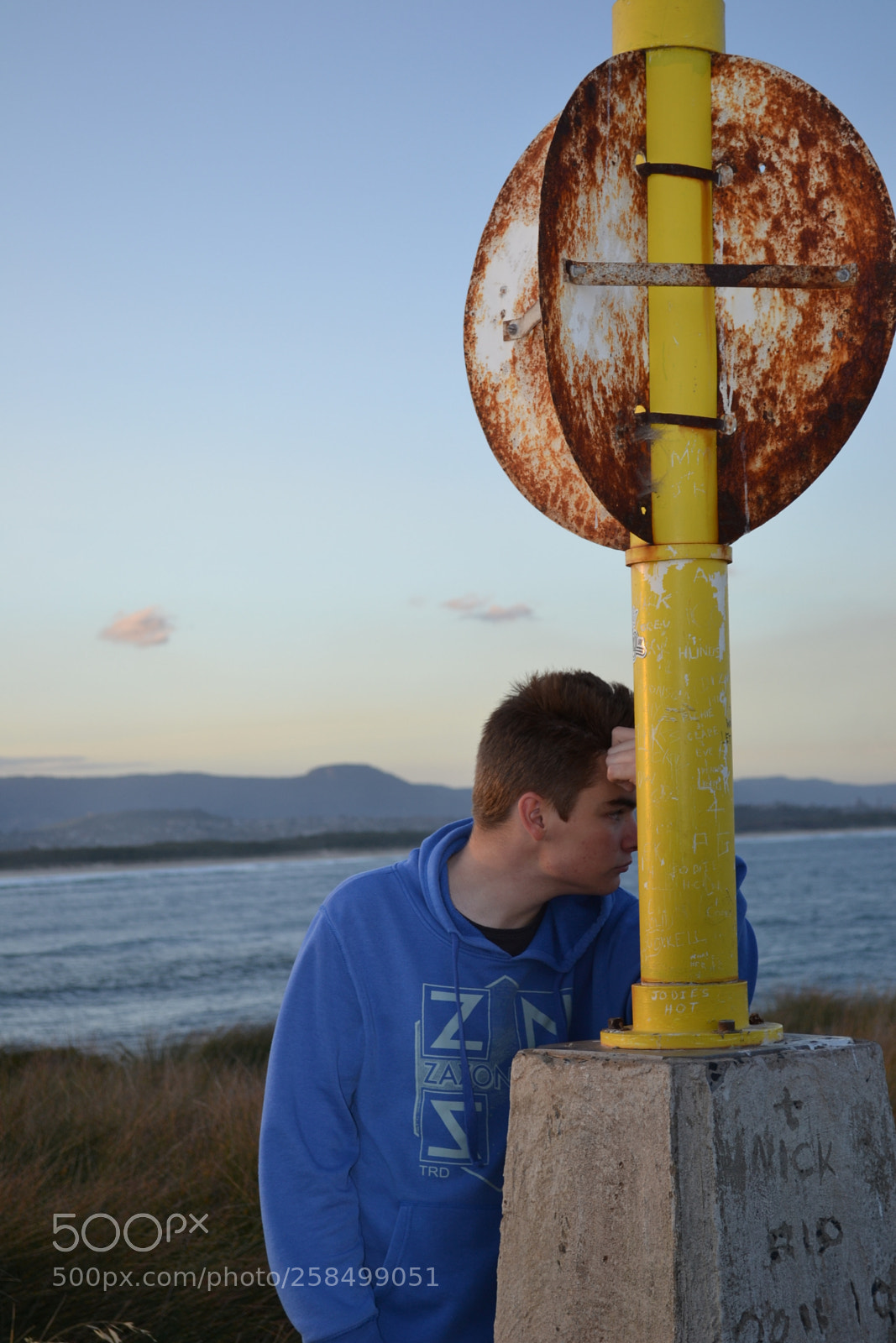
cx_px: 448
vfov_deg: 29.9
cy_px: 672
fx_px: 2519
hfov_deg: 20.2
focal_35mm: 68
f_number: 5.3
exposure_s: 1/125
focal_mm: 45
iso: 140
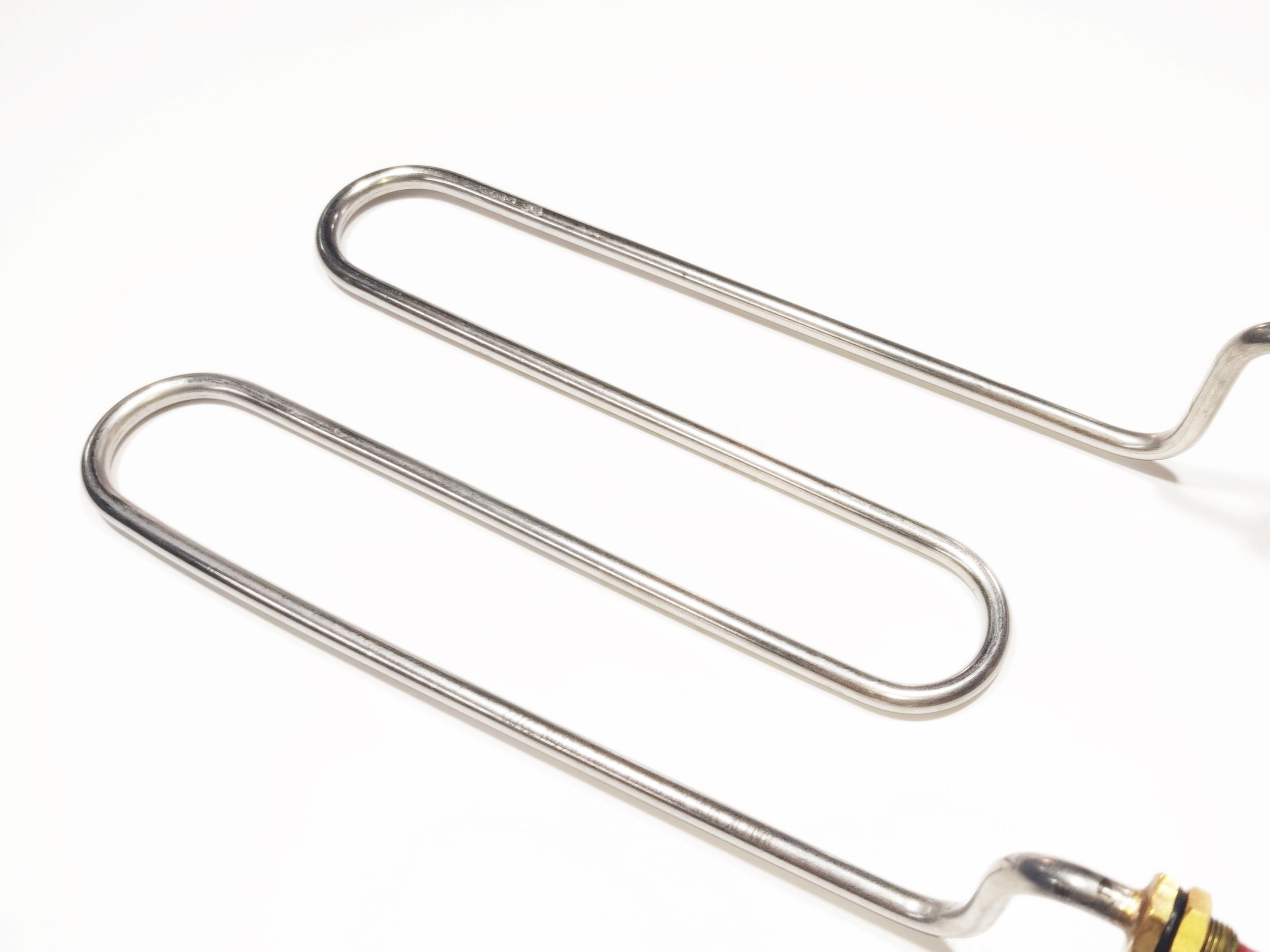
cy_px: 546
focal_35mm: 33
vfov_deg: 42.8
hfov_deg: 54.7
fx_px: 1211
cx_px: 799
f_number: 1.79
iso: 186
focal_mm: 4.74
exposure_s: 1/50
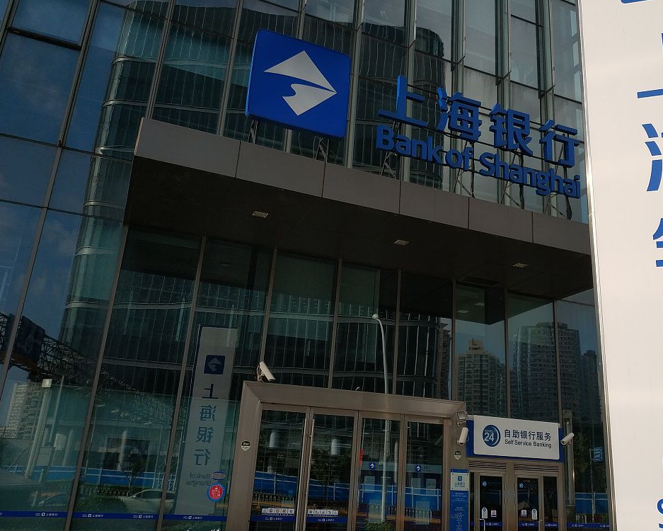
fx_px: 785
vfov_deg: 37.3
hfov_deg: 45.5
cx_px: 408
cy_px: 243
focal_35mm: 40
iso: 100
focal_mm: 4.5
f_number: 2
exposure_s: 1/1245
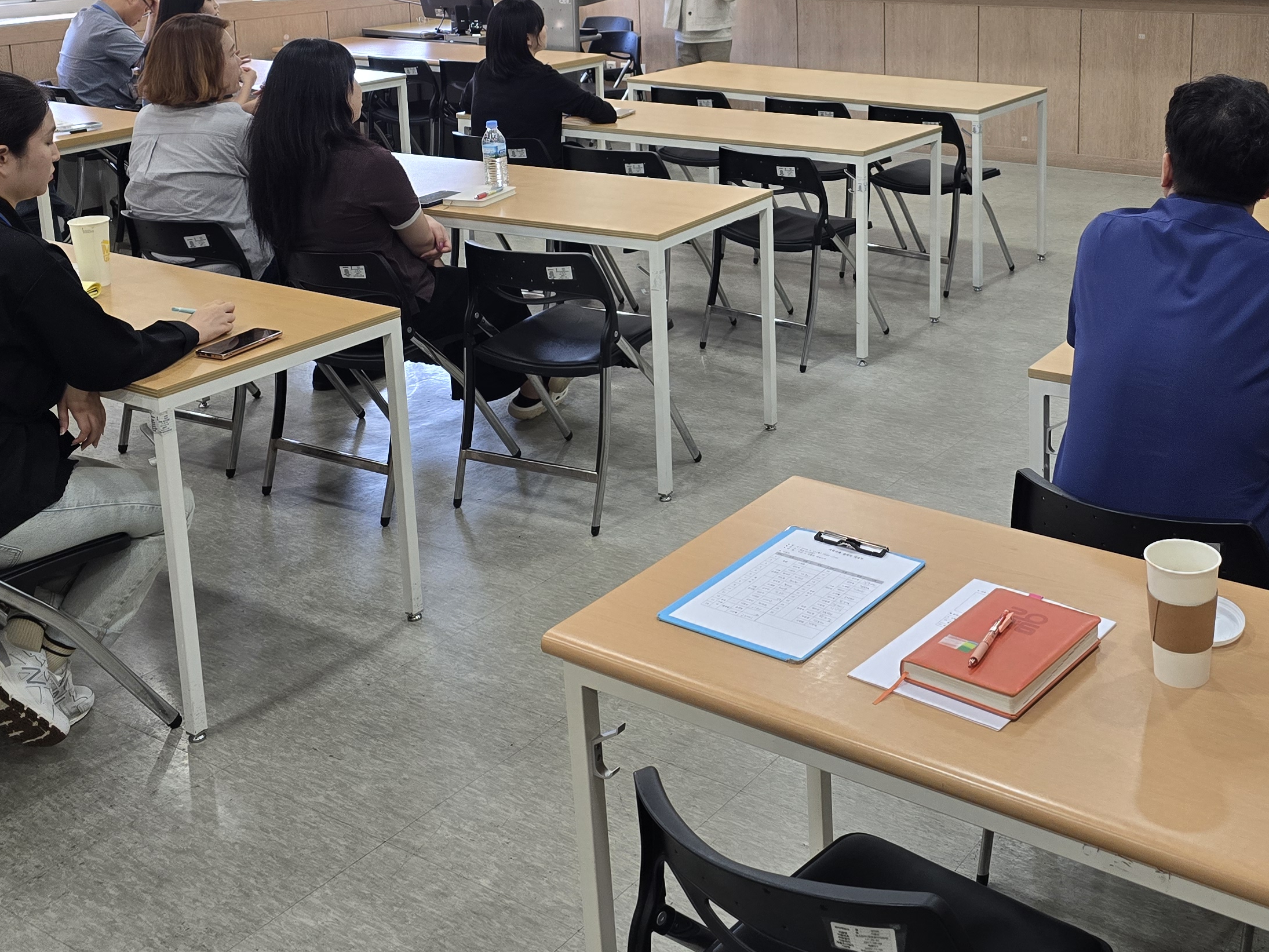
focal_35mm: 42
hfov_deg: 44.4
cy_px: 170
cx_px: 807
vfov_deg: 33.2
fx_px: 1540
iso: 160
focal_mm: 6.3
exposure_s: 1/120
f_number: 1.7
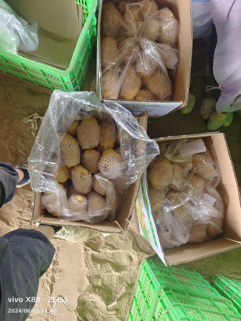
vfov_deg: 73.9
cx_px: 120
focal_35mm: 23
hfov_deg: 58.9
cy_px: 160
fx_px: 214
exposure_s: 1/100
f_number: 1.75
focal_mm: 5.5
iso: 1320
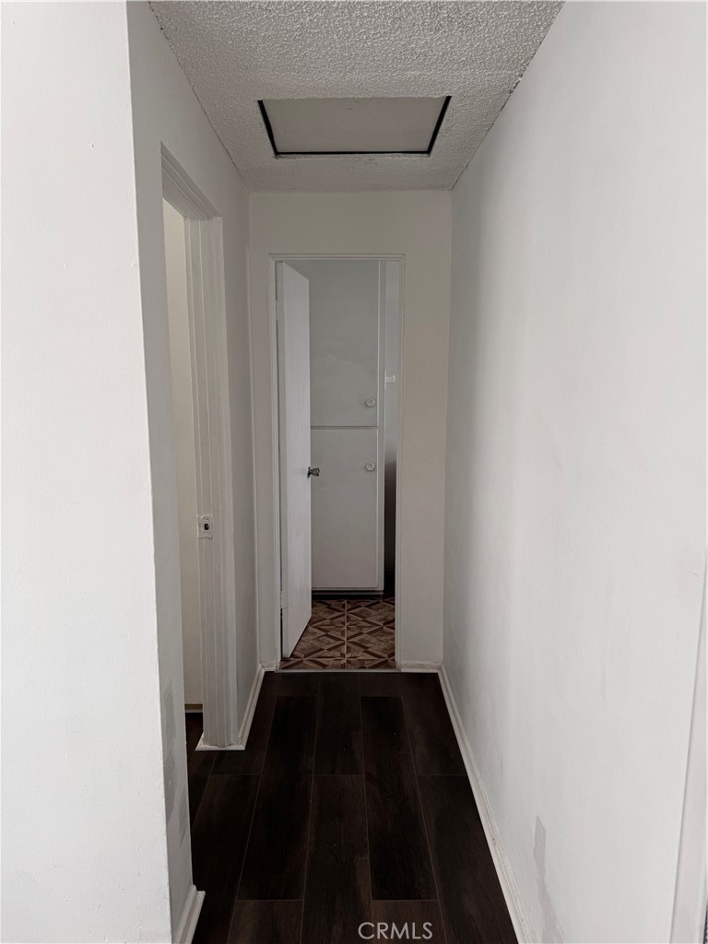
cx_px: 354
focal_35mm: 24
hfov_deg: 56.8
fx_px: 654
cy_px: 472
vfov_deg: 71.6
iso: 64
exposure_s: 1/121
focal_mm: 6.76
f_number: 1.78
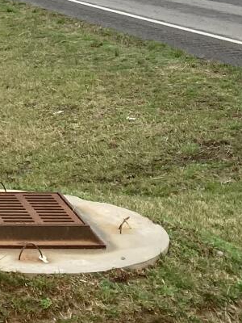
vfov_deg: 13.6
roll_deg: -0.4
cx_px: -118
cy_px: -95
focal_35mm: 140
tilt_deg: -1.7
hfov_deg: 10.3
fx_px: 1305
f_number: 1.8
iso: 20
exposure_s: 1/623
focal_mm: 3.99
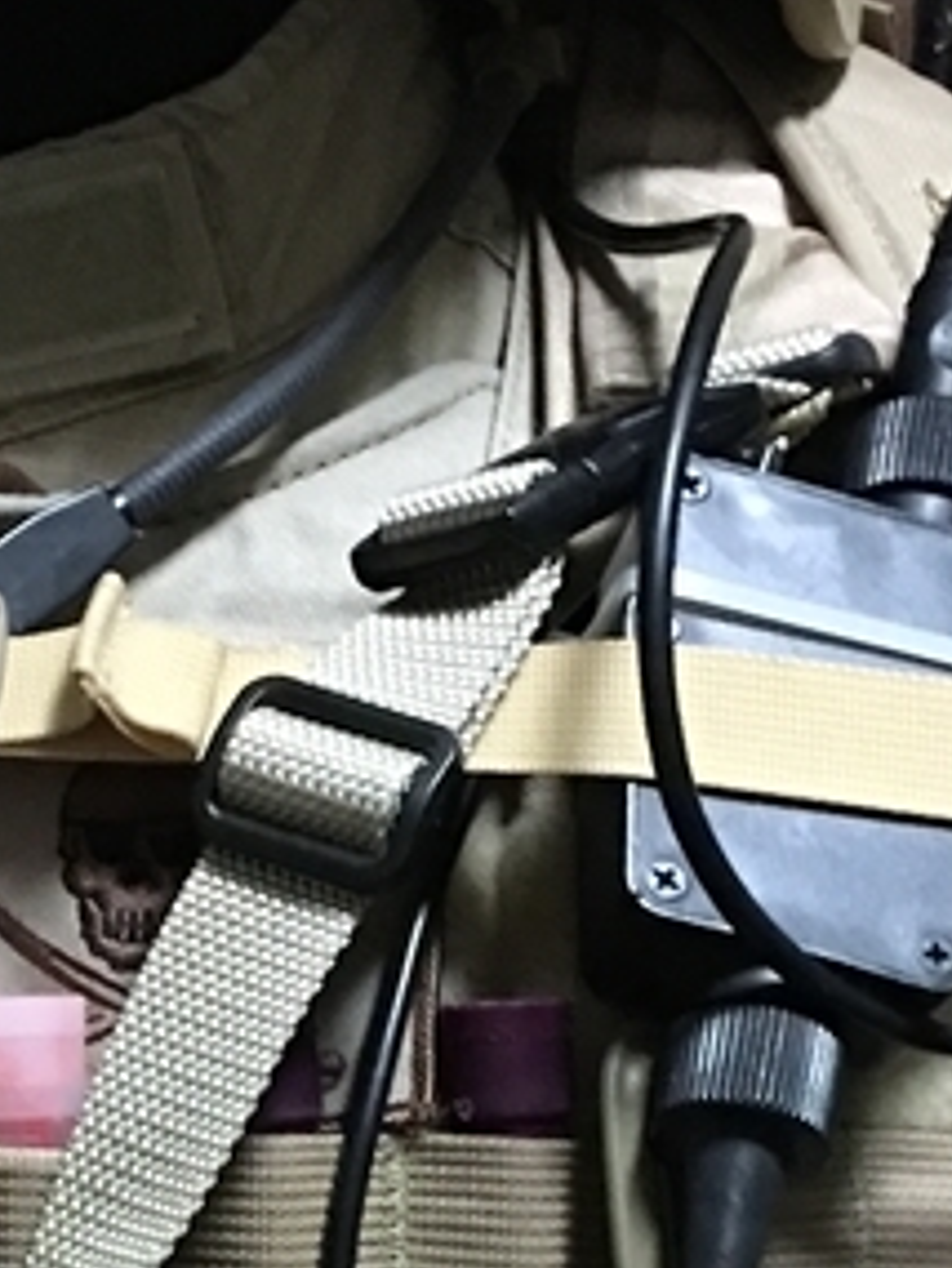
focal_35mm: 122
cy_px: 1553
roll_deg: +1.1
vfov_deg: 15.5
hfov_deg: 12.1
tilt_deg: -11.8
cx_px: 67
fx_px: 4470
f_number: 2.2
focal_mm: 4.15
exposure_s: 1/4
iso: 64
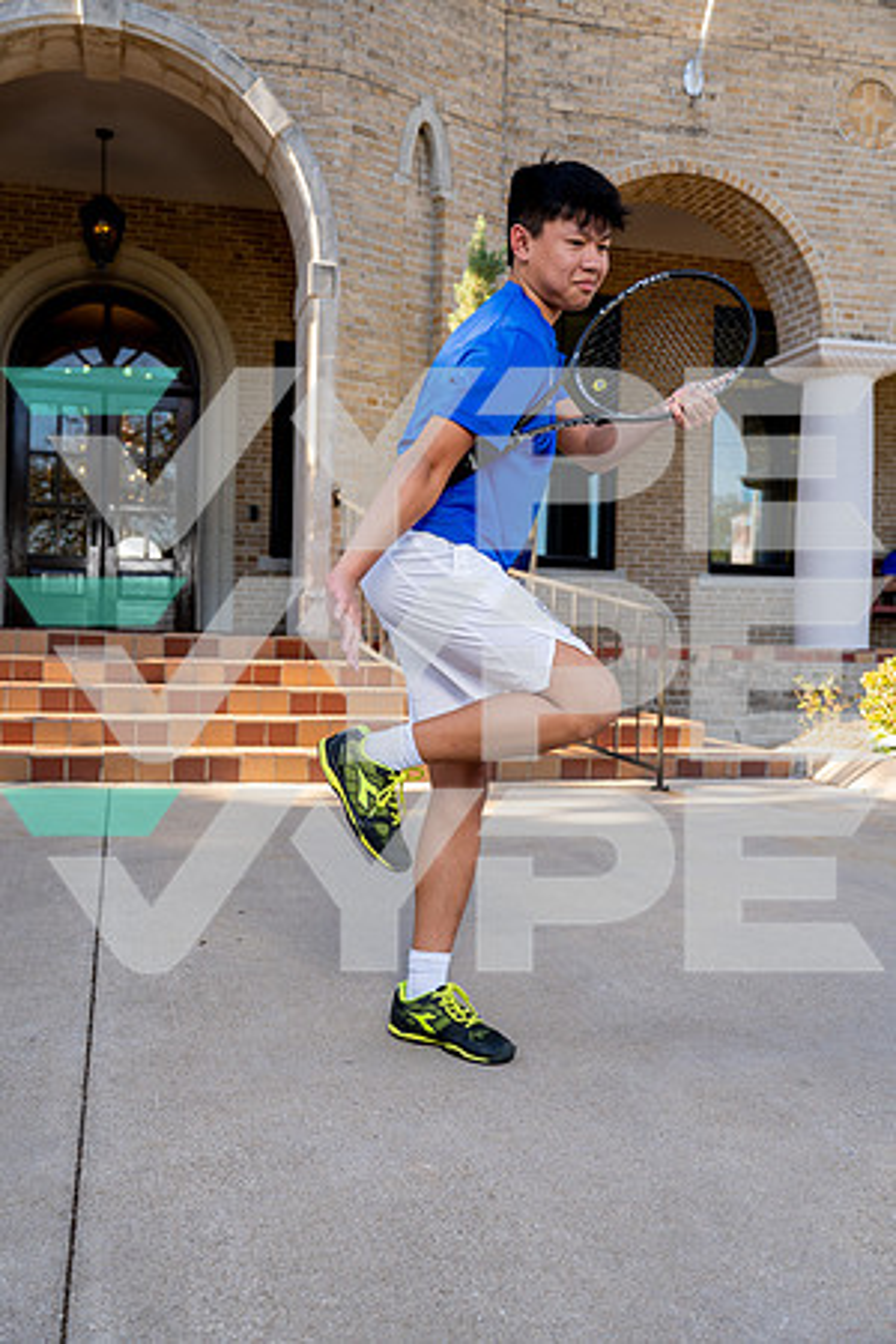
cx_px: 448
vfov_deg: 55.8
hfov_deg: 38.9
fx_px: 1269
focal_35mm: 34
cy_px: 672
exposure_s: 1/250
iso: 100
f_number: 4
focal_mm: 34
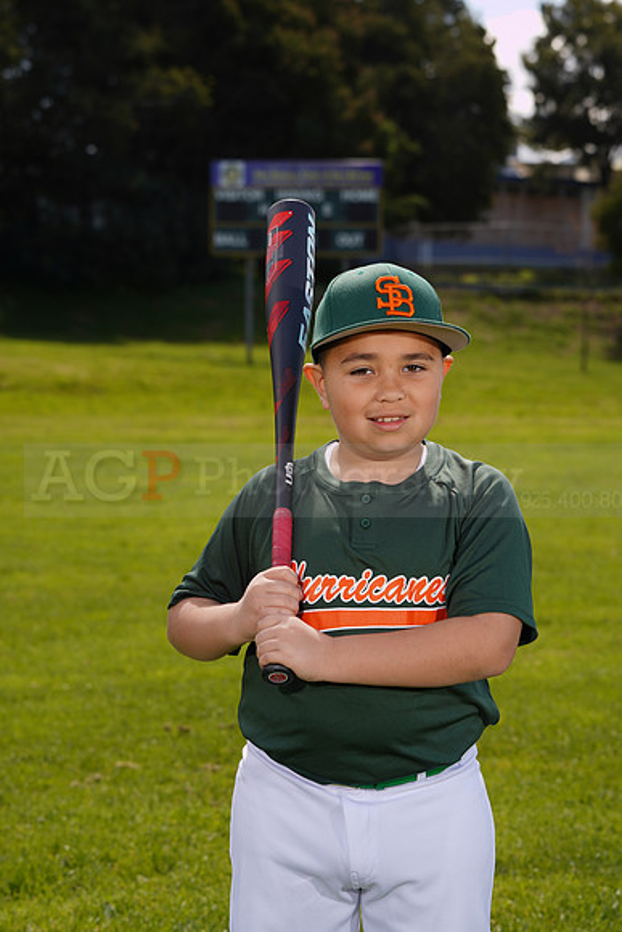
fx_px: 2590
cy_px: 466
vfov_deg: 20.4
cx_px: 311
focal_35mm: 100
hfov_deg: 13.7
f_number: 9
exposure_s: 1/160
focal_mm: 100
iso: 80
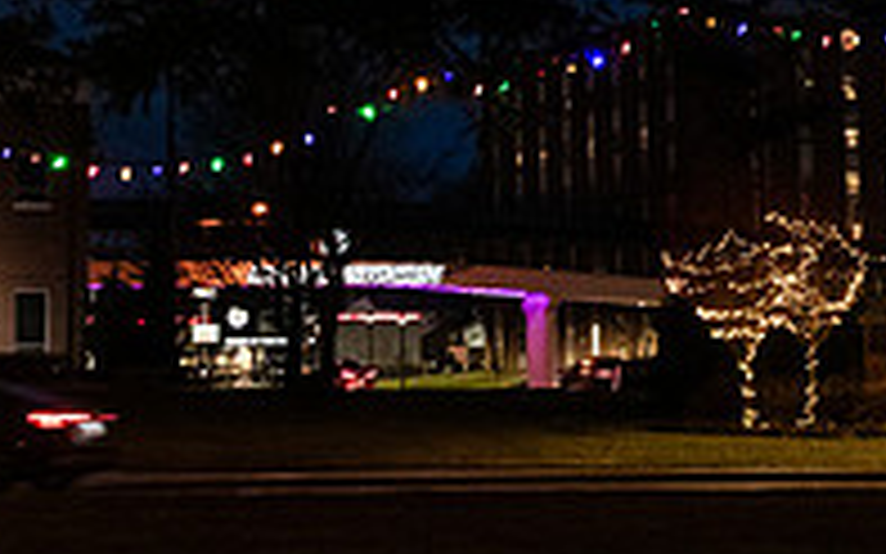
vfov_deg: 11.3
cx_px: 693
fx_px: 2752
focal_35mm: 114
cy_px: -52
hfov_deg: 18.1
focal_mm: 38
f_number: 8
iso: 4000
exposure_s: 1/30
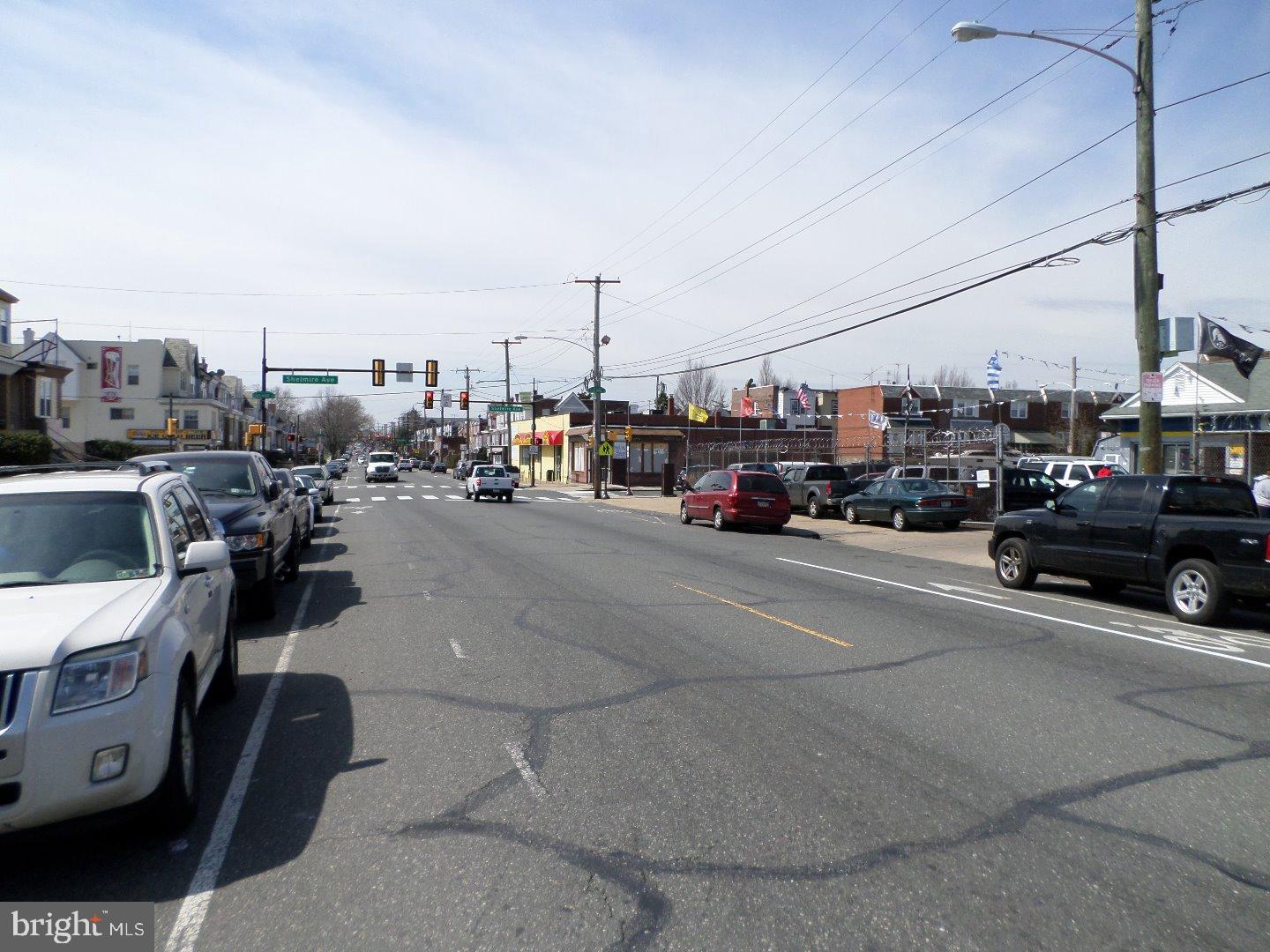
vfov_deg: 54.9
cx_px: 635
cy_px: 476
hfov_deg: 69.4
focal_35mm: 25
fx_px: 917
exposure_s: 1/1500
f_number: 2.5
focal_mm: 4.5
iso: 80
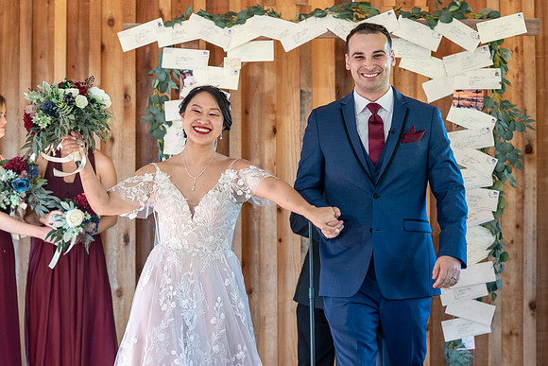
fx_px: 1462
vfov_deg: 14.2
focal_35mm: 96
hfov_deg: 21.2
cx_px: 291
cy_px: 220
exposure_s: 1/200
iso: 2000
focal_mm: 77
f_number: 4
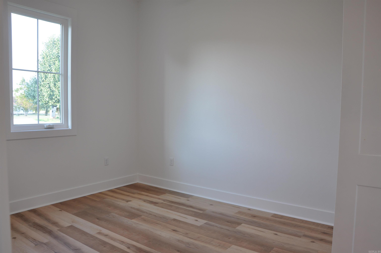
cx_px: 190
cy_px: 126
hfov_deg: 67.4
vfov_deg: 47.8
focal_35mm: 27
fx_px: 285
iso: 220
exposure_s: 1/15
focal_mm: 18
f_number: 8
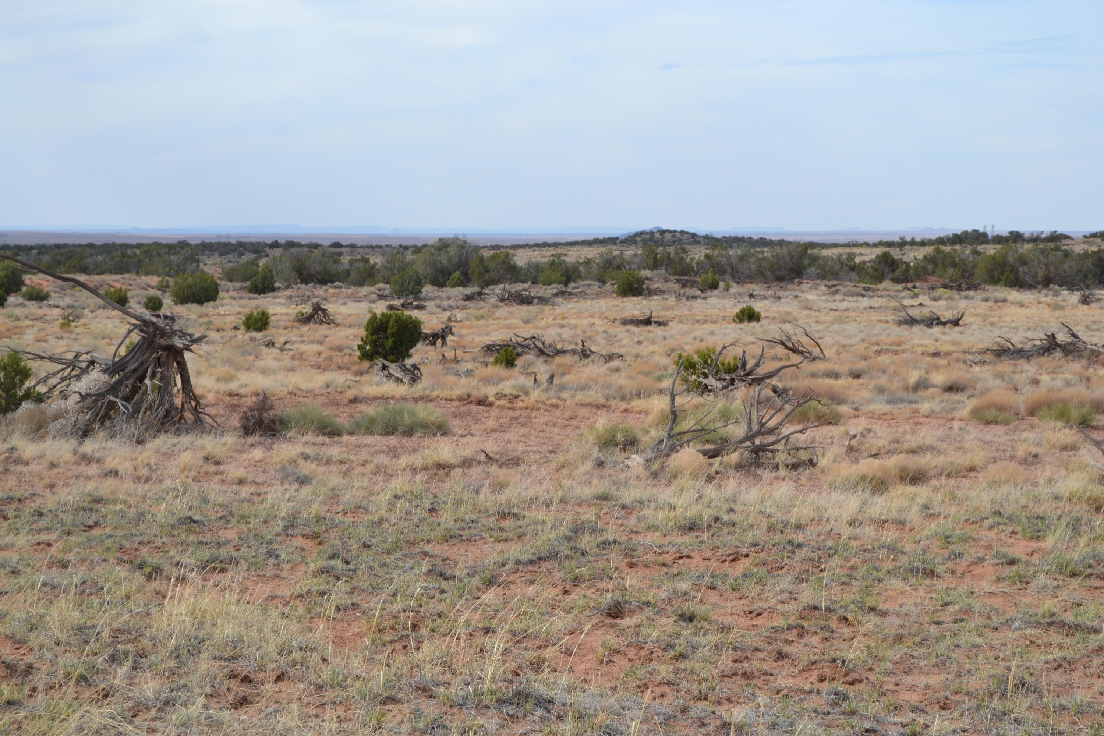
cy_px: 368
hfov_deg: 24.6
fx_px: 2530
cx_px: 552
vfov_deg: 16.6
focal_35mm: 82
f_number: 8
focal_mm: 55
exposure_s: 1/250
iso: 100
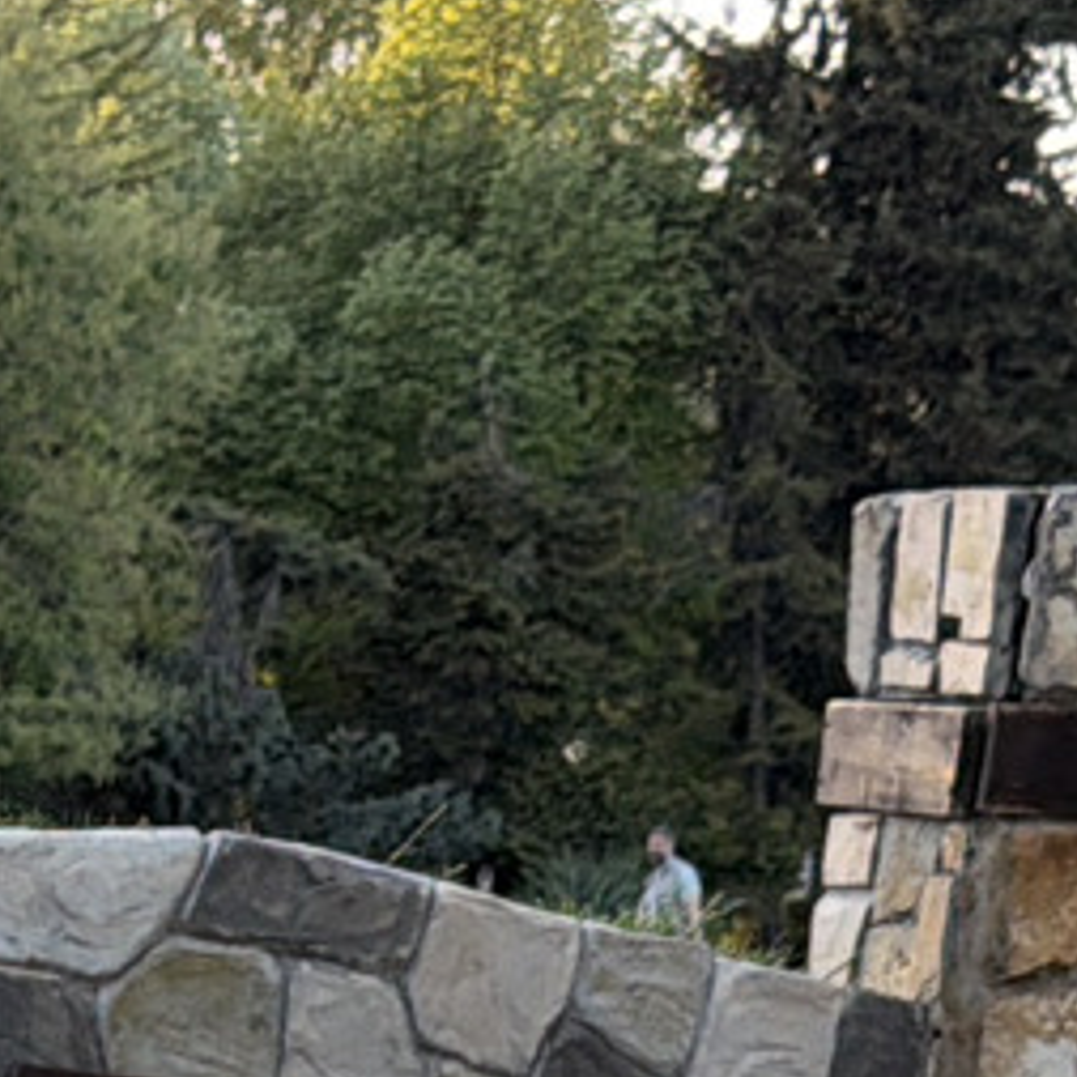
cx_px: -656
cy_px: 1805
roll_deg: +0.4
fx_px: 5914
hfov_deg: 10.0
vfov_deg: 10.0
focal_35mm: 168
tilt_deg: -10.6
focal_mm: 6.76
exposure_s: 1/456
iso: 100
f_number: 1.78
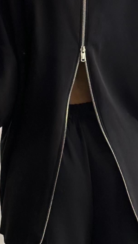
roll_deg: +0.3
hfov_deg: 6.2
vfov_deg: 10.9
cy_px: 173
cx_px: 81
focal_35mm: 197
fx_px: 1281
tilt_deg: -20.8
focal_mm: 6.86
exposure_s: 1/70
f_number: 1.78
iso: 125
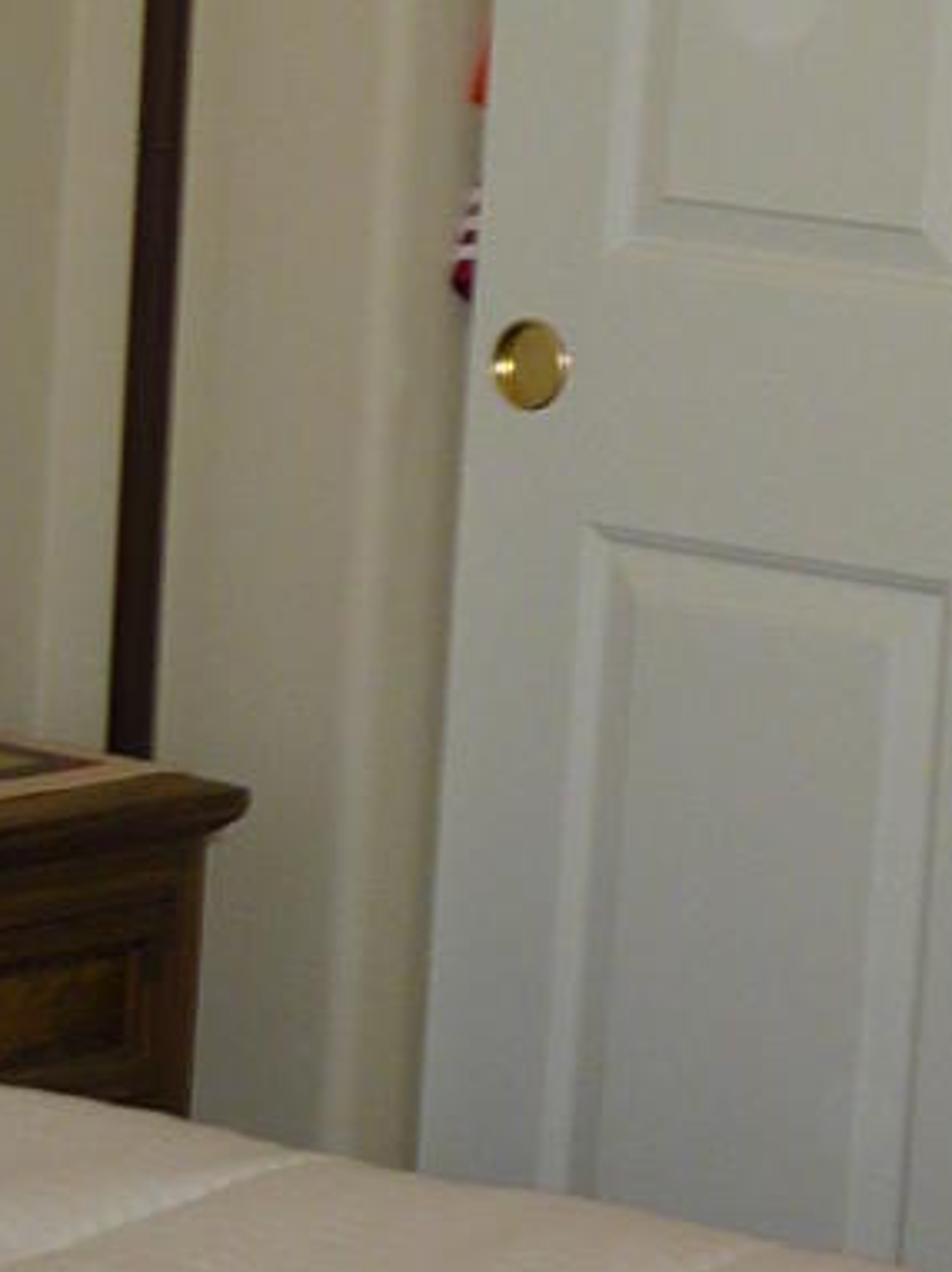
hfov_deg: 8.6
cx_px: 782
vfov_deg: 11.4
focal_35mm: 173
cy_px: 183
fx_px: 6351
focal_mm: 5.5
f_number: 2.8
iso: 100
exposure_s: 1/30
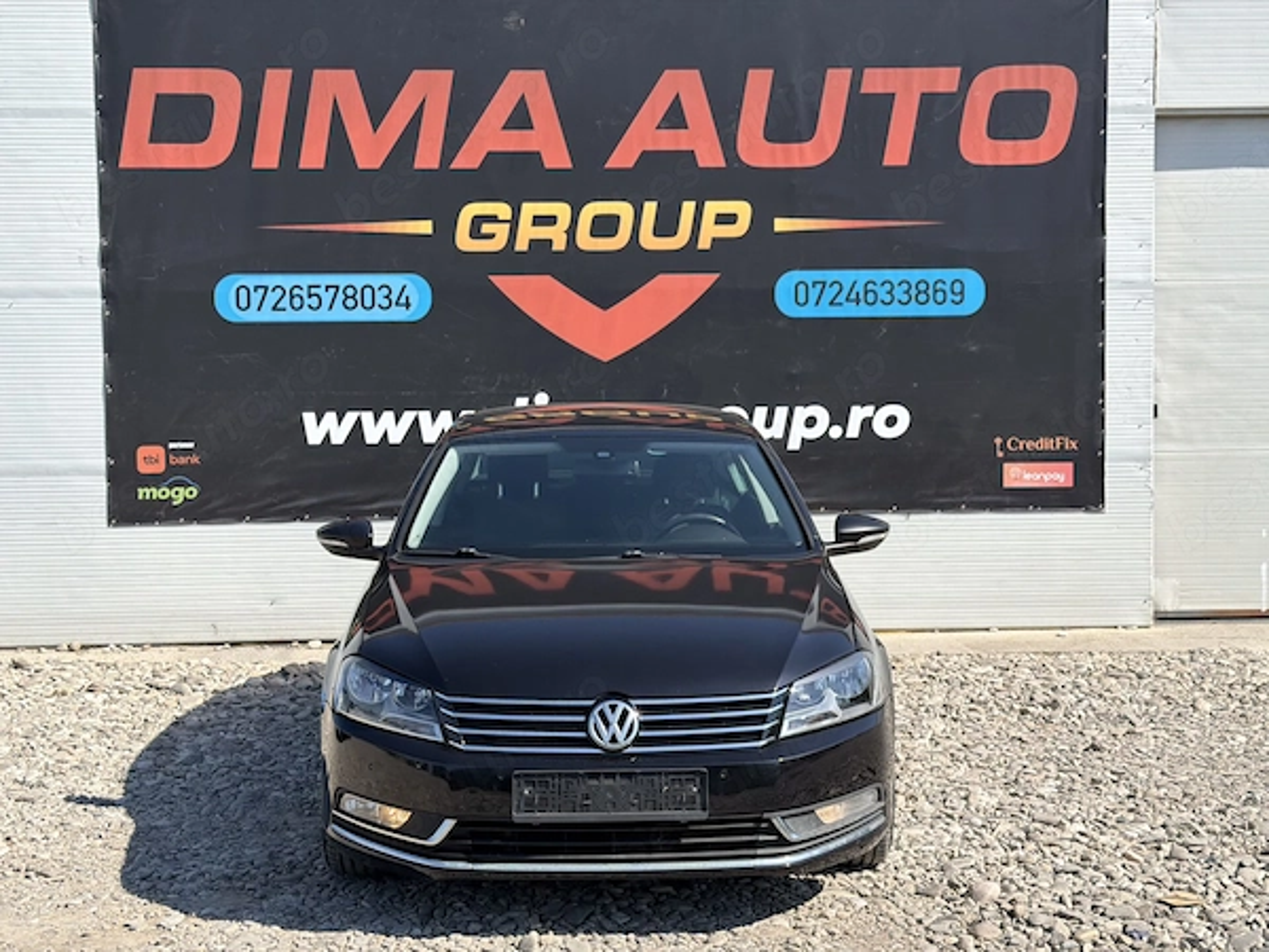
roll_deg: +1.3
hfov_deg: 39.7
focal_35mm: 48
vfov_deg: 30.3
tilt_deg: -2.3
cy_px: 476
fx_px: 1760
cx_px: 634
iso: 80
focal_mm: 6.76
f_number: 1.78
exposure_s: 1/3891
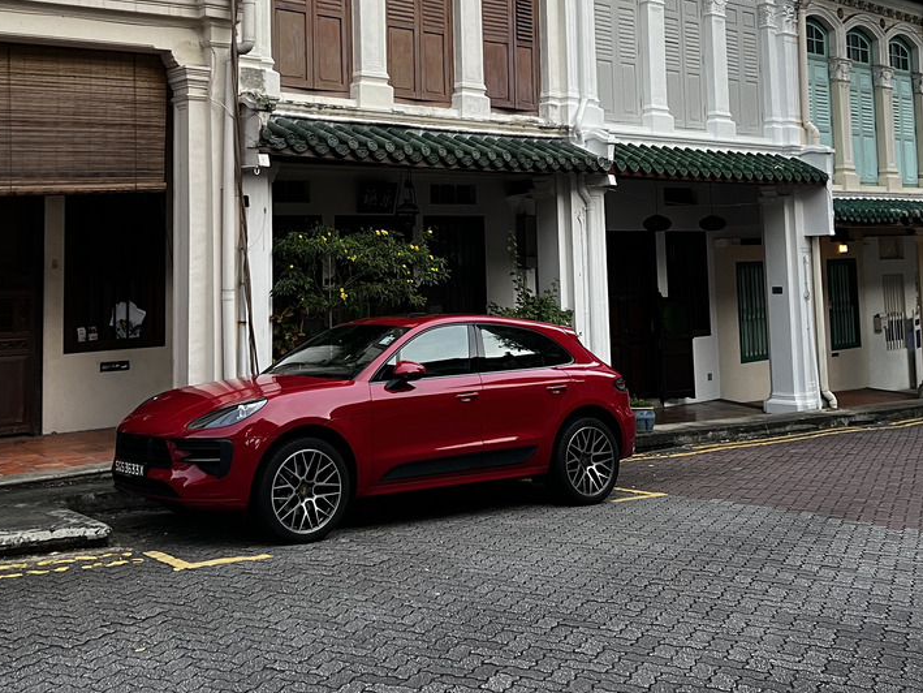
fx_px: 1173
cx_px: 449
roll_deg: +1.8
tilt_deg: +5.6
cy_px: 143
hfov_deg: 42.9
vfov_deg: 32.0
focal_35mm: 44
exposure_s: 1/77
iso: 125
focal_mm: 5.7
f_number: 1.5
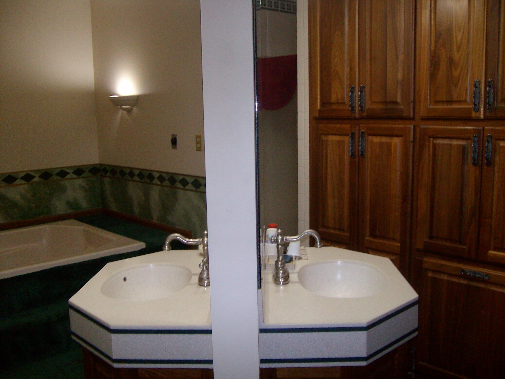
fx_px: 511
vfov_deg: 40.7
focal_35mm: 35
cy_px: 190
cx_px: 252
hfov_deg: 52.6
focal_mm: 5.8
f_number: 2.8
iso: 200
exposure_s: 1/40
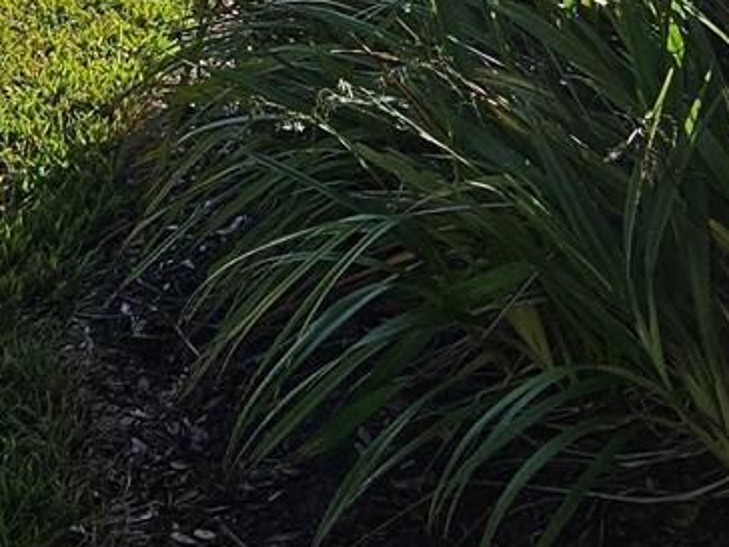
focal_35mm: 101
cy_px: -347
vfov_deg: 13.5
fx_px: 2127
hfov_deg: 19.4
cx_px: 435
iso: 25
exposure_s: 1/2767
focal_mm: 5.4
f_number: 1.8
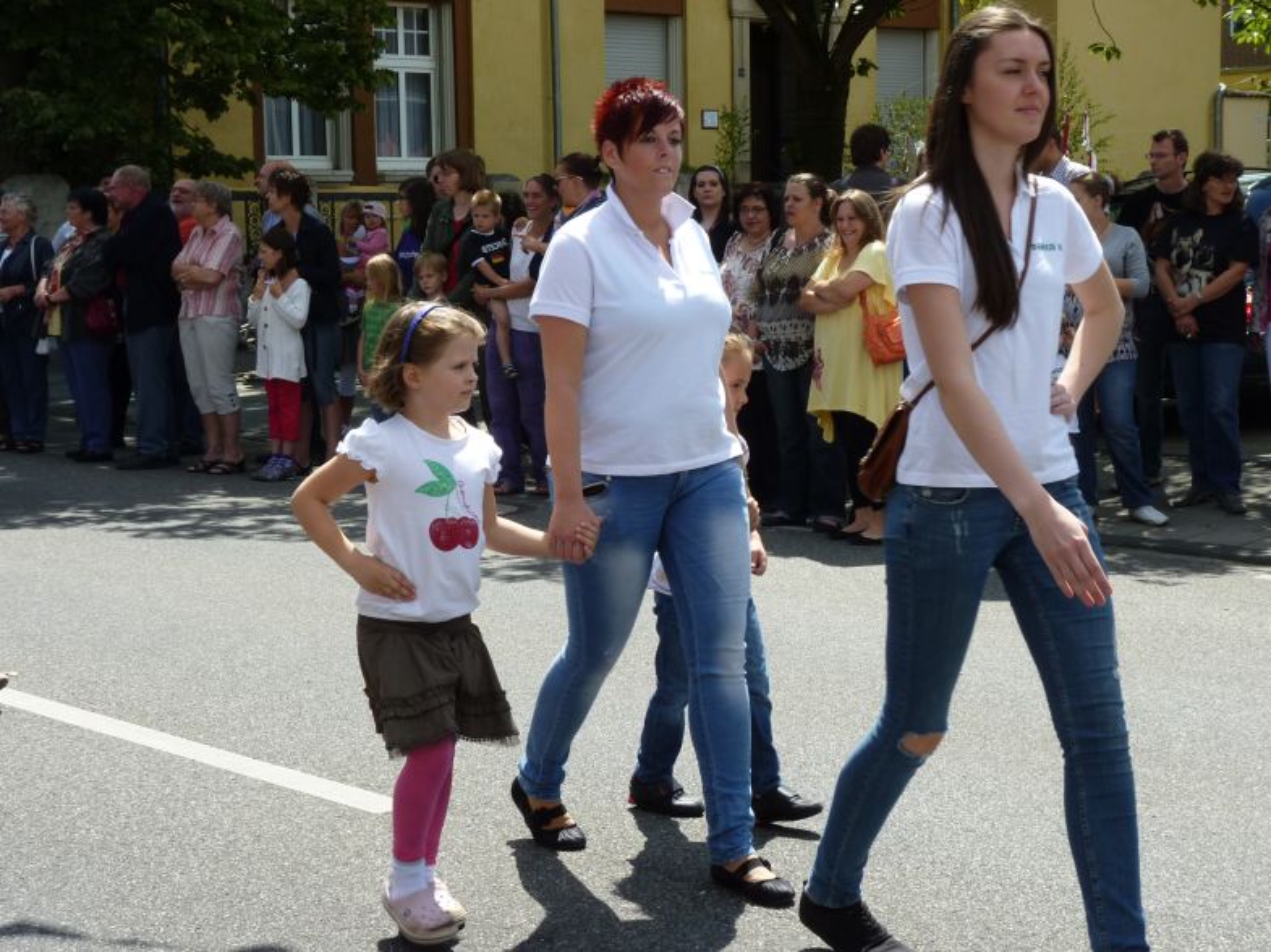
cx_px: 636
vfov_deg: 21.9
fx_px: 2459
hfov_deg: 29.0
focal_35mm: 67
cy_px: 476
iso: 80
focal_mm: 11.9
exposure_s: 1/250
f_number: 5
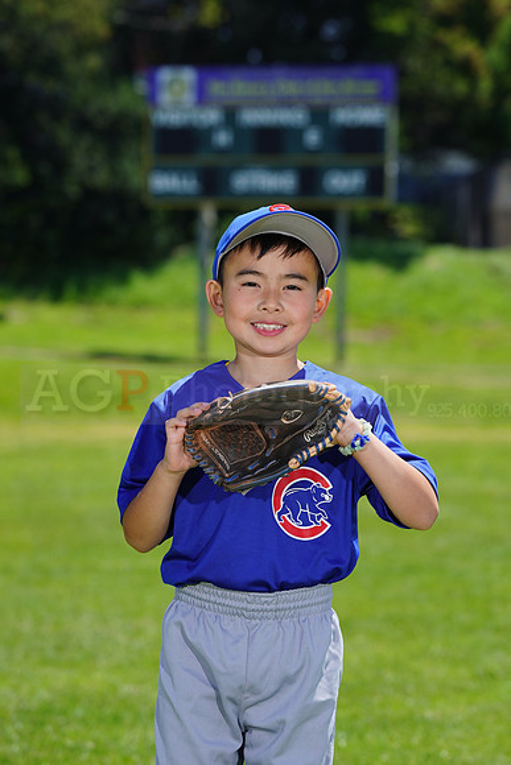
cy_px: 382
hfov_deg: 7.5
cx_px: 256
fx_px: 3894
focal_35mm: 183
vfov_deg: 11.2
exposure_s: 1/250
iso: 100
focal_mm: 183
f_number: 8
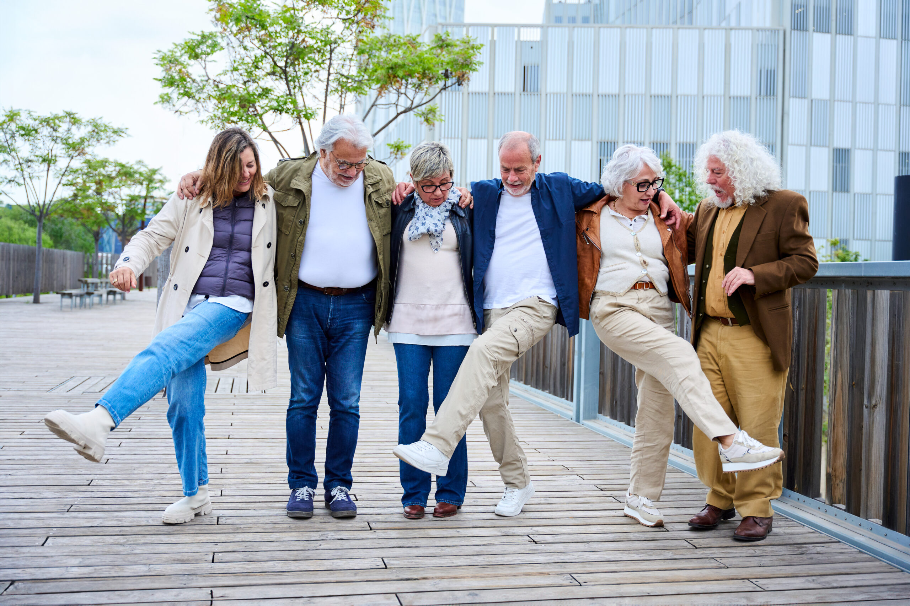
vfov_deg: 35.3
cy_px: 303
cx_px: 455
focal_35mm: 38
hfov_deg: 51.1
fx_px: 953
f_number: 2.8
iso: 400
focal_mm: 37.7
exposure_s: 1/1600
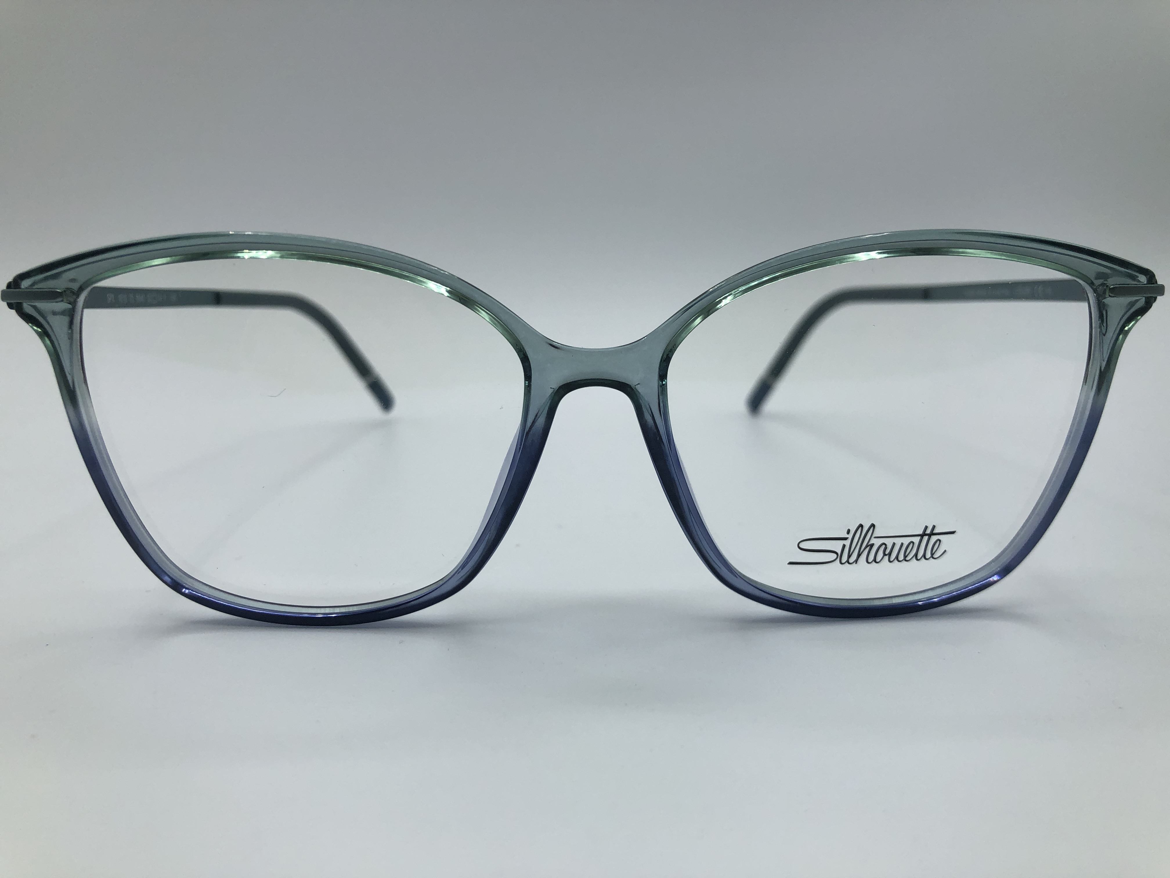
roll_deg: +1.1
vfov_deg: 49.7
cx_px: 585
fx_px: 946
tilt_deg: -8.5
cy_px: 439
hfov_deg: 63.4
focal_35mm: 28
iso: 32
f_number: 1.8
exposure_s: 1/1021
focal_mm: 4
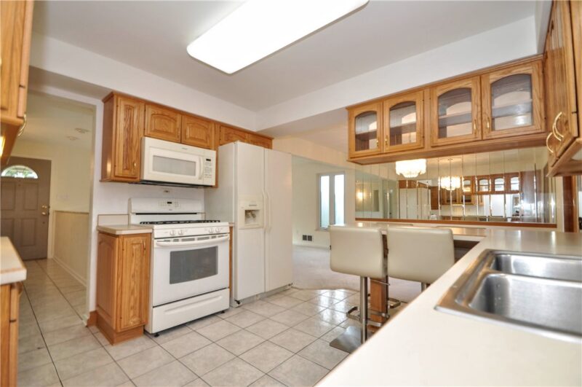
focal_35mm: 15
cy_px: 194
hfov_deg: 100.5
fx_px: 242
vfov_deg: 77.2
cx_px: 291
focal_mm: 10
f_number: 4.5
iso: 320
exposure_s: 1/80
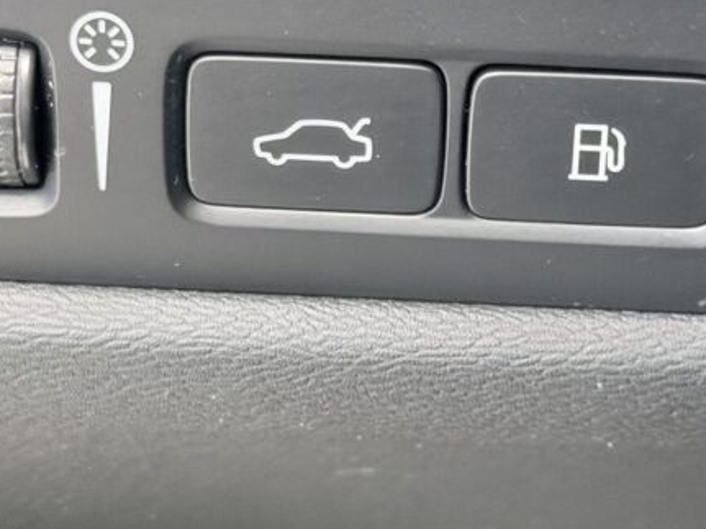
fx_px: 2324
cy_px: 205
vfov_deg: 13.0
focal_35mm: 114
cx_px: 421
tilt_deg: -12.3
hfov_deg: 17.3
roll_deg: -0.2
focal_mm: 6.76
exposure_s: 1/25
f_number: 1.78
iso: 500
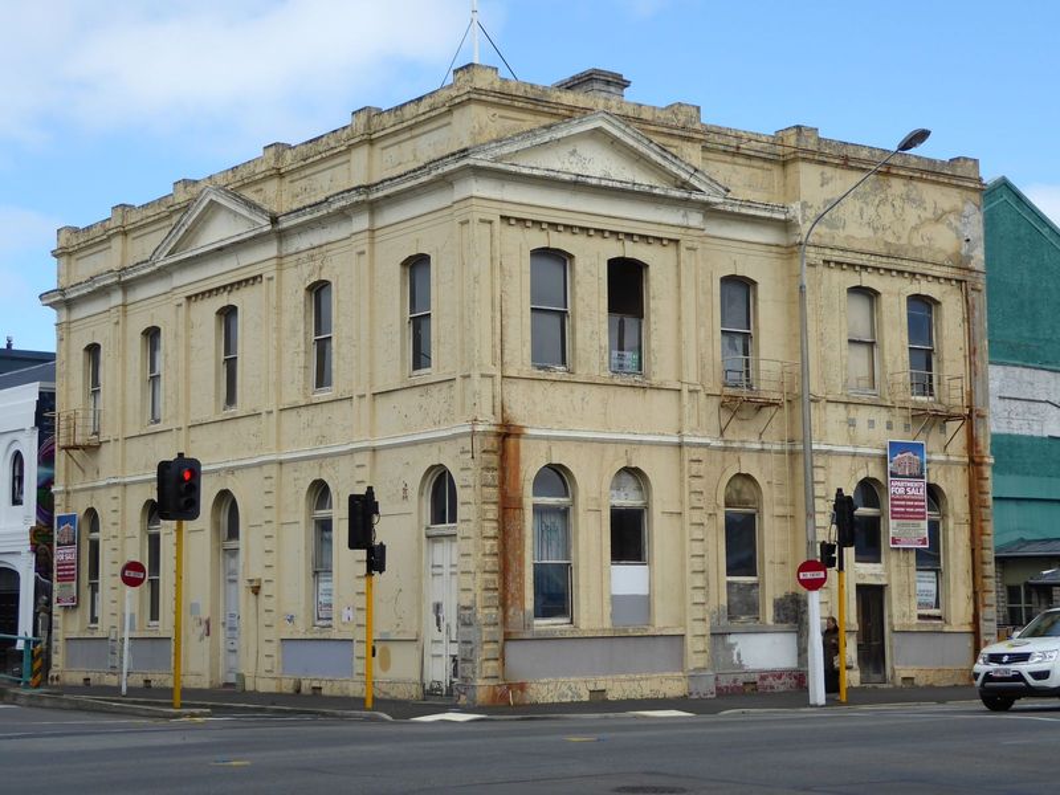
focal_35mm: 65
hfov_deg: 29.8
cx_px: 530
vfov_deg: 22.6
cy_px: 398
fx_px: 1990
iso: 80
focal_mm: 10.9
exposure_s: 1/400
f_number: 4.3
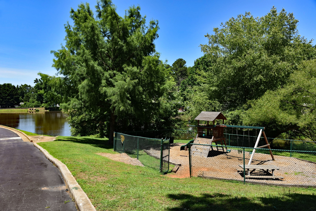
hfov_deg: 61.9
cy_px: 106
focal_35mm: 30
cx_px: 158
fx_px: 263
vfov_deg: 43.6
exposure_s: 1/500
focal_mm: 30
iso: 200
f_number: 7.1
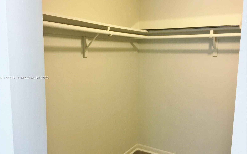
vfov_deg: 40.6
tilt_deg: -7.3
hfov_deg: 61.2
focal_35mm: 31
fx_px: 209
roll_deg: -0.8
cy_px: 78
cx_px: 123
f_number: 2.2
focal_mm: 4.15
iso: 80
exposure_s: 1/30
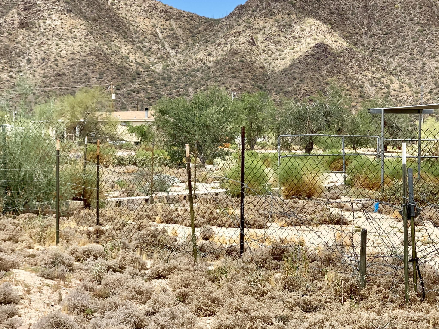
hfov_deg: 25.5
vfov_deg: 19.4
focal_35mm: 76
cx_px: 301
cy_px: 167
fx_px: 964
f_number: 2.4
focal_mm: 6
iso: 16
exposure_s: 1/959
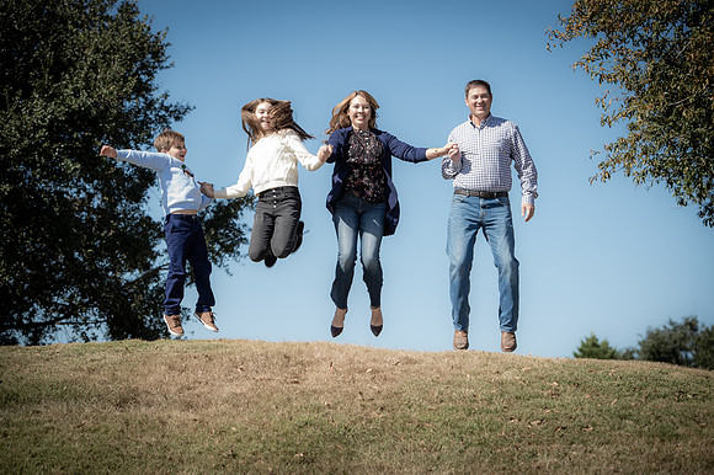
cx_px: 357
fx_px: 2180
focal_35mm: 110
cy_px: 238
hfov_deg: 18.6
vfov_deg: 12.4
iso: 50
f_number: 5
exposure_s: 1/250
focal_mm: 110
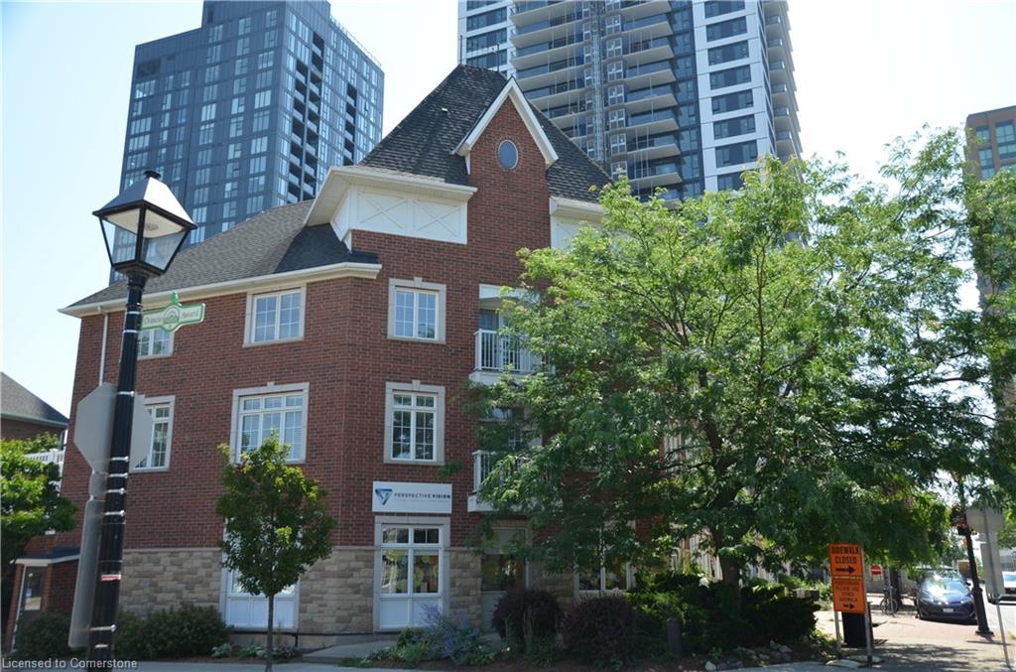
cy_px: 336
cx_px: 508
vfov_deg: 39.8
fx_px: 929
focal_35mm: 33
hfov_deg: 57.3
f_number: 8
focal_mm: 22
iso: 180
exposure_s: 1/250
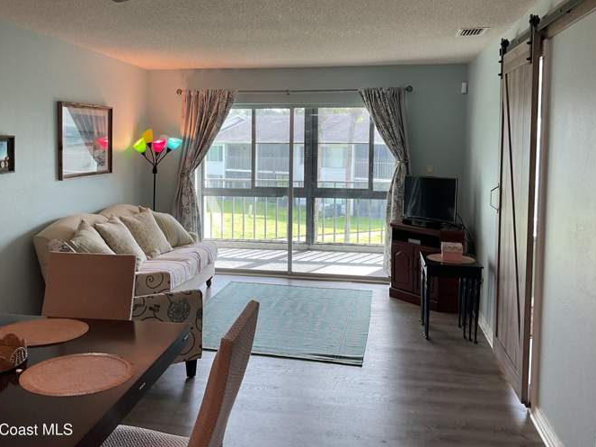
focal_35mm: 35
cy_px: 184
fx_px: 603
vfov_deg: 40.5
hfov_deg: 52.5
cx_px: 261
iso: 40
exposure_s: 1/120
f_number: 1.8
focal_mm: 3
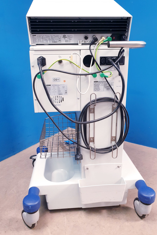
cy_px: 115
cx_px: 78
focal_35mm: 28
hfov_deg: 46.4
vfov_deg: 65.5
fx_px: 183
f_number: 2.4
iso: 320
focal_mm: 4.3
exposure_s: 1/50
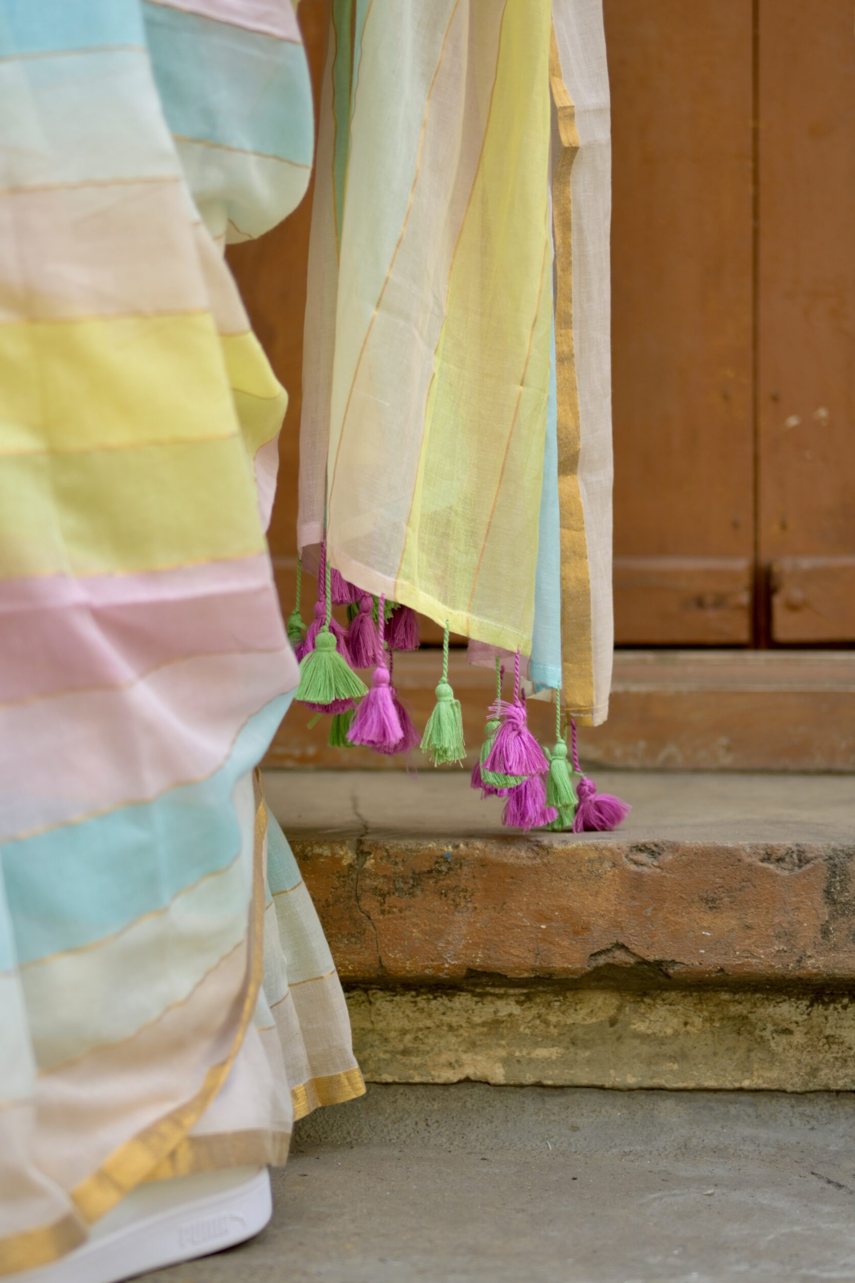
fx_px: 2173
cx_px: 431
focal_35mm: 61
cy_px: 640
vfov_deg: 32.9
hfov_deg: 22.3
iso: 100
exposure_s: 1/250
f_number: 2
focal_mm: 40
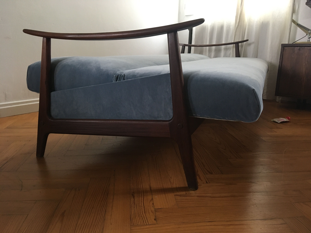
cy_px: 116
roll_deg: -0.1
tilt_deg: -13.7
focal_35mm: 29
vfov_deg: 48.2
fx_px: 261
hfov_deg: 61.7
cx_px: 156
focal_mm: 4.15
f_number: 2.2
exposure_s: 1/33
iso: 200
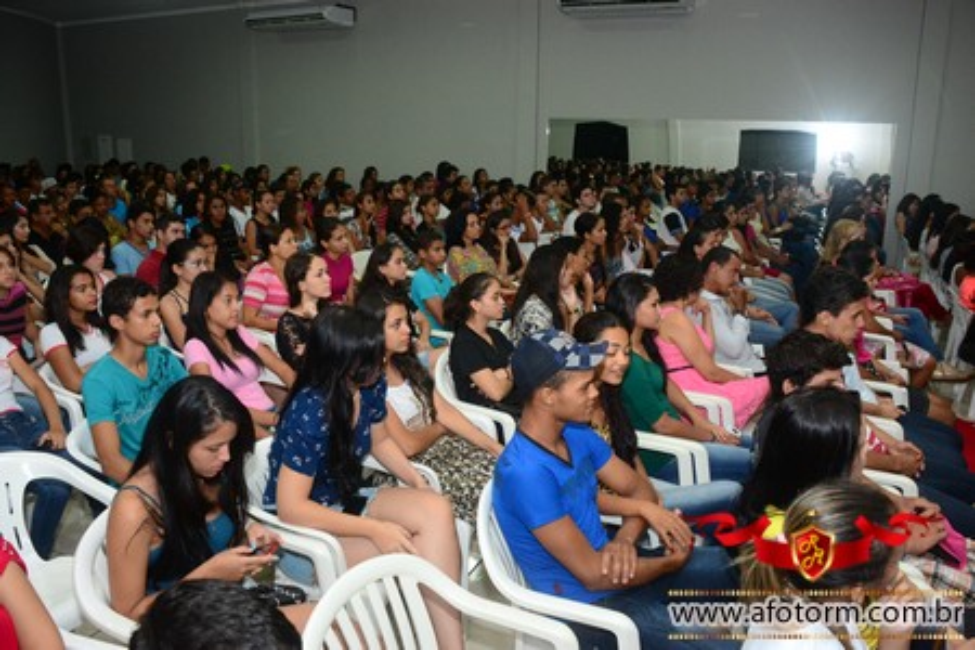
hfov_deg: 61.9
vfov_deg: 43.6
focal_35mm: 30
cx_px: 488
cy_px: 325
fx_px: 812
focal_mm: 20
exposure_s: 1/60
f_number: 5.6
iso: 1600
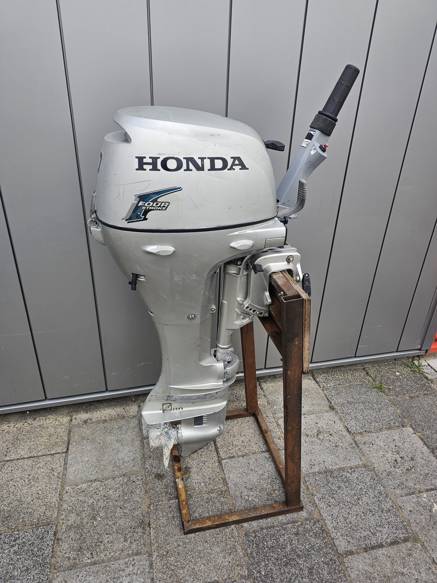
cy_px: 292
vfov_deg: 73.9
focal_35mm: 23
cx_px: 218
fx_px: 387
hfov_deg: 58.9
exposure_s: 1/123
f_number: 1.7
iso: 10
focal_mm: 6.3
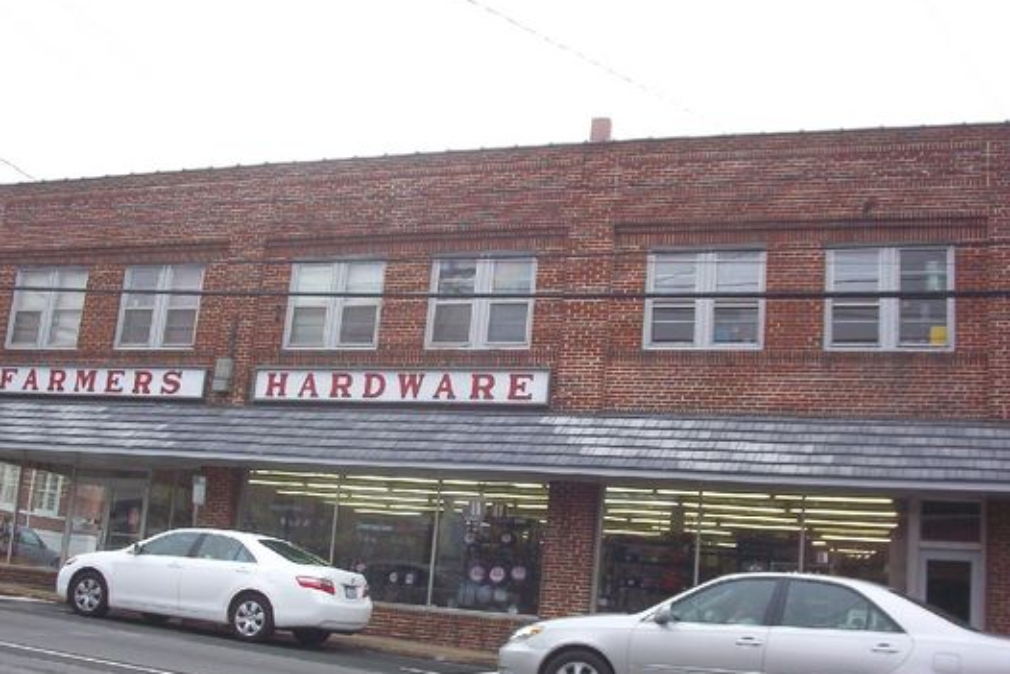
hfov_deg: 47.4
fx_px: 1151
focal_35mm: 41
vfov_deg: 32.6
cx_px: 509
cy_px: 372
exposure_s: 1/126
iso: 100
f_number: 4.5
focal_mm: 6
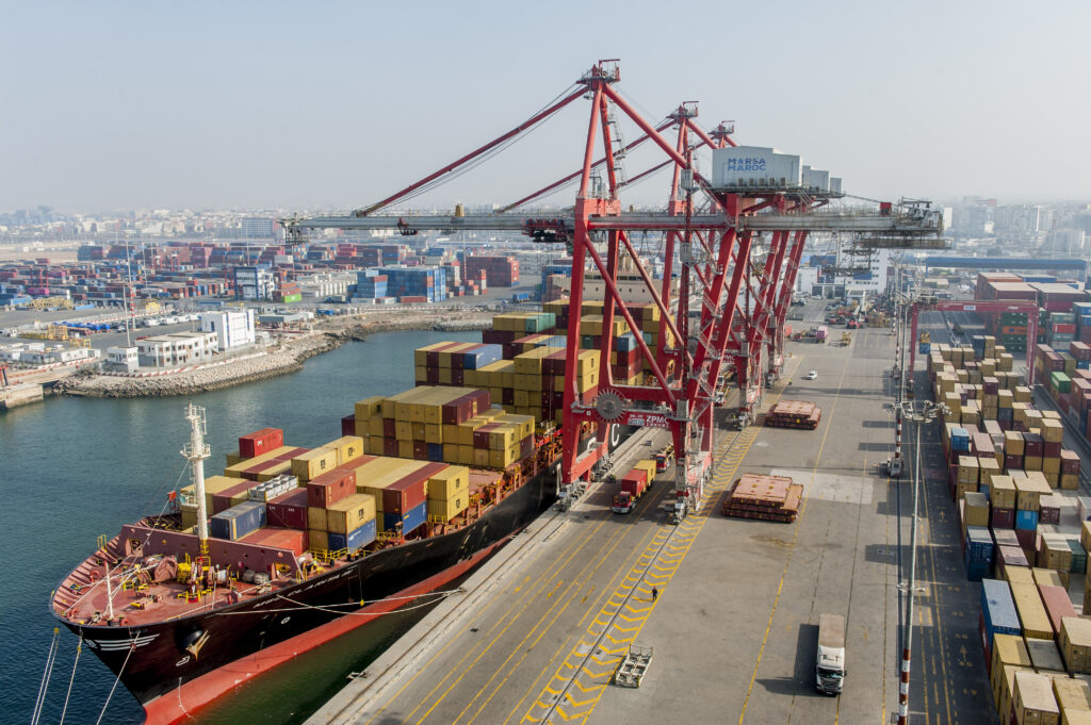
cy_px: 362
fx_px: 939
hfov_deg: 60.3
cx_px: 546
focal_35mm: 31
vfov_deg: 42.3
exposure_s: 1/250
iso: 200
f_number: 8
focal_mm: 31
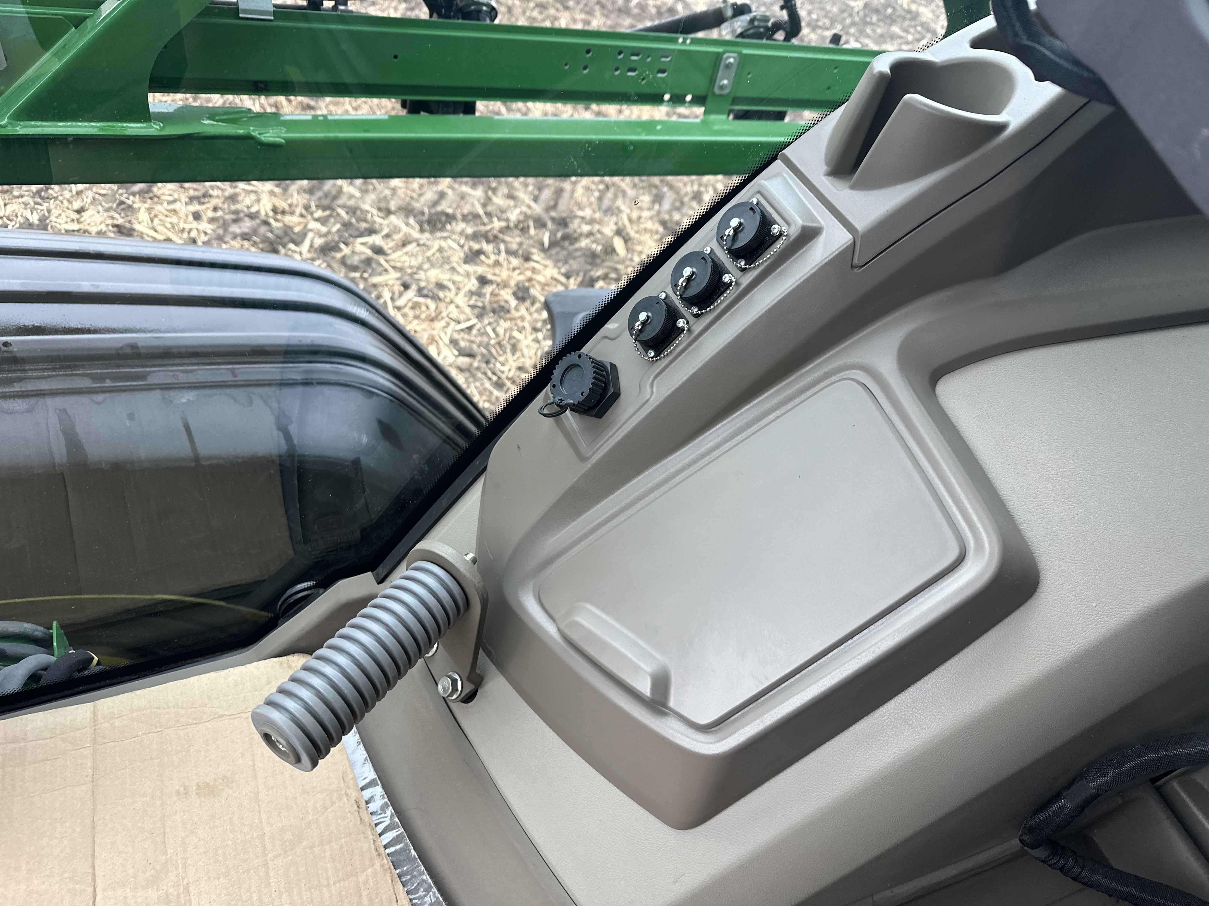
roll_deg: -18.6
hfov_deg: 71.6
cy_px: 453
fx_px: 838
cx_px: 604
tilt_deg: -43.9
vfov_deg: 56.8
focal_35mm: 24
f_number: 1.78
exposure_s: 1/121
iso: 125
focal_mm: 6.86
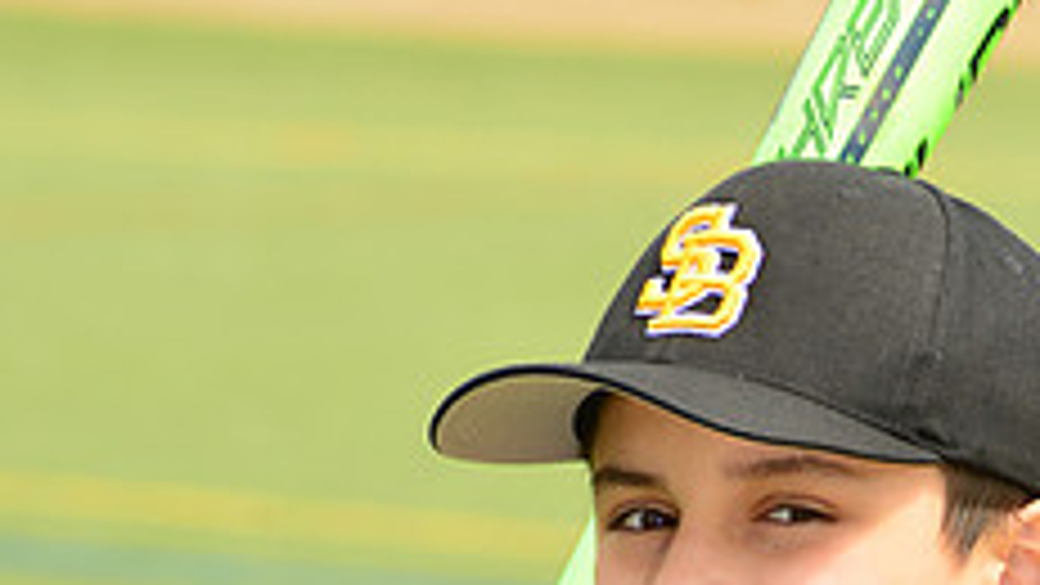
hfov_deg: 5.1
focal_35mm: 421
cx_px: 777
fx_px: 11611
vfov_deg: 2.9
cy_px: 742
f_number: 9
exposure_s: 1/250
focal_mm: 160
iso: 200
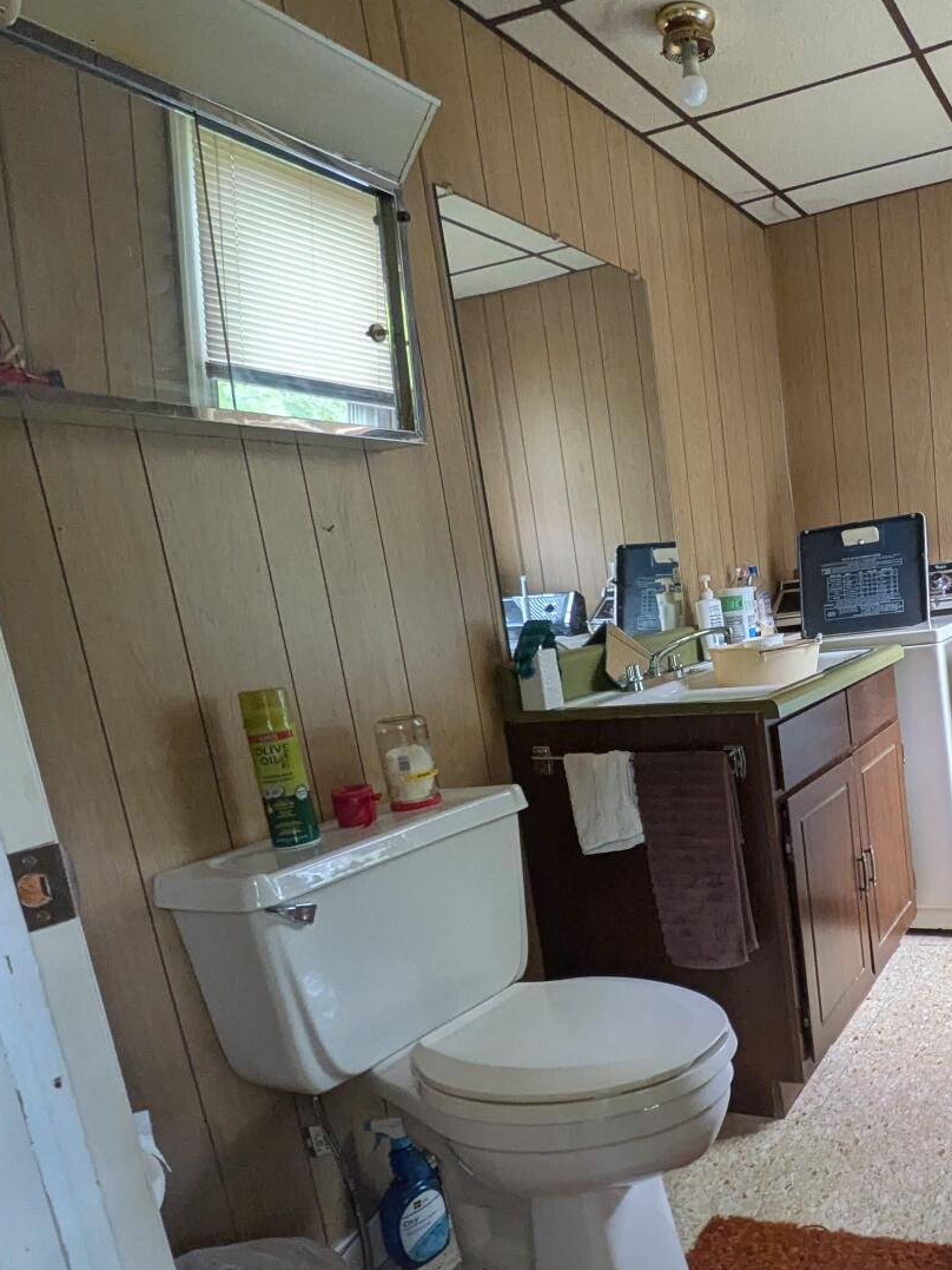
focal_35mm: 26
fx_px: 953
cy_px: 765
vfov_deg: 66.6
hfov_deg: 49.0
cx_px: 801
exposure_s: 1/60
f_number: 2.2
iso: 237
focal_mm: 1.83
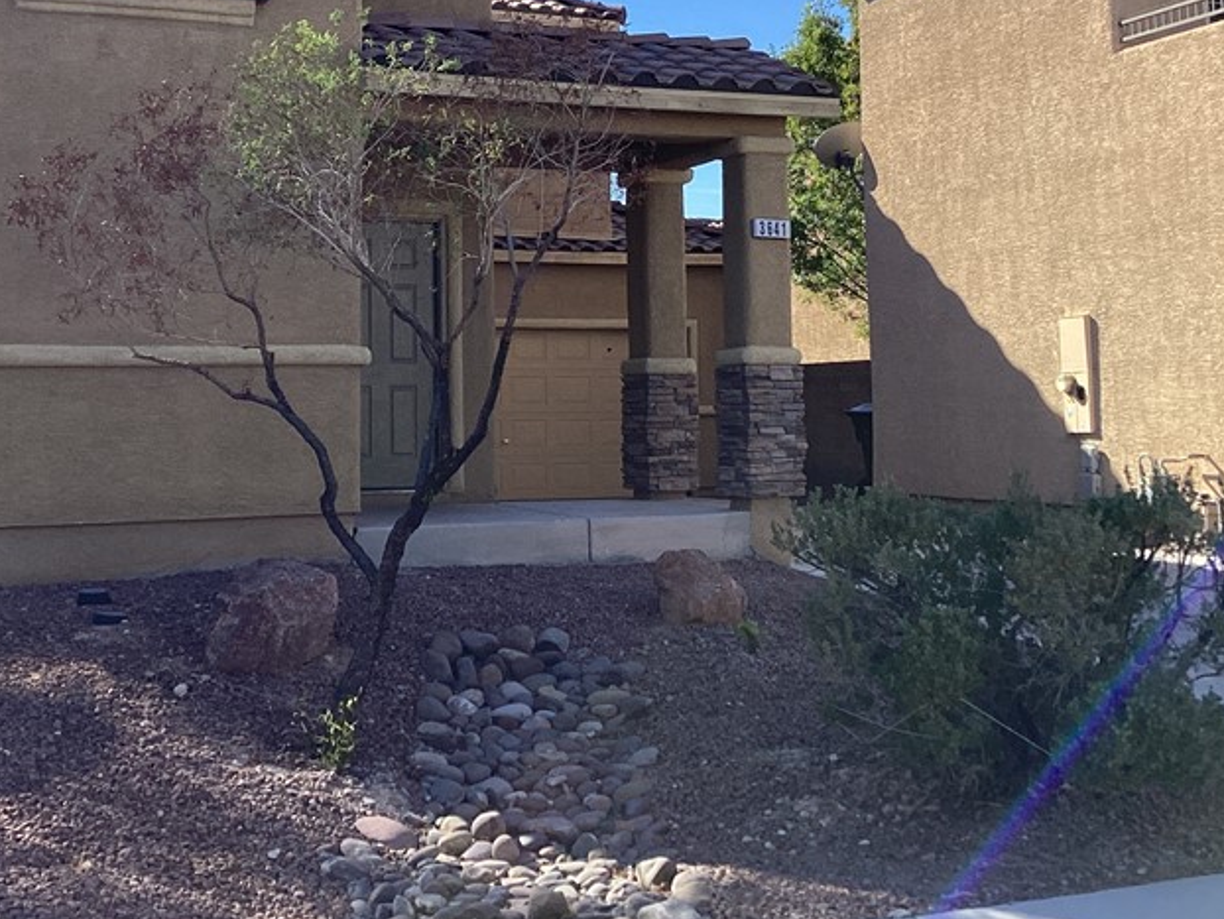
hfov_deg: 37.4
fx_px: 1804
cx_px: 523
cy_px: 201
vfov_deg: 28.1
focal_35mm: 51
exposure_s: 1/926
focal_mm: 3.3
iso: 25
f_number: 2.4
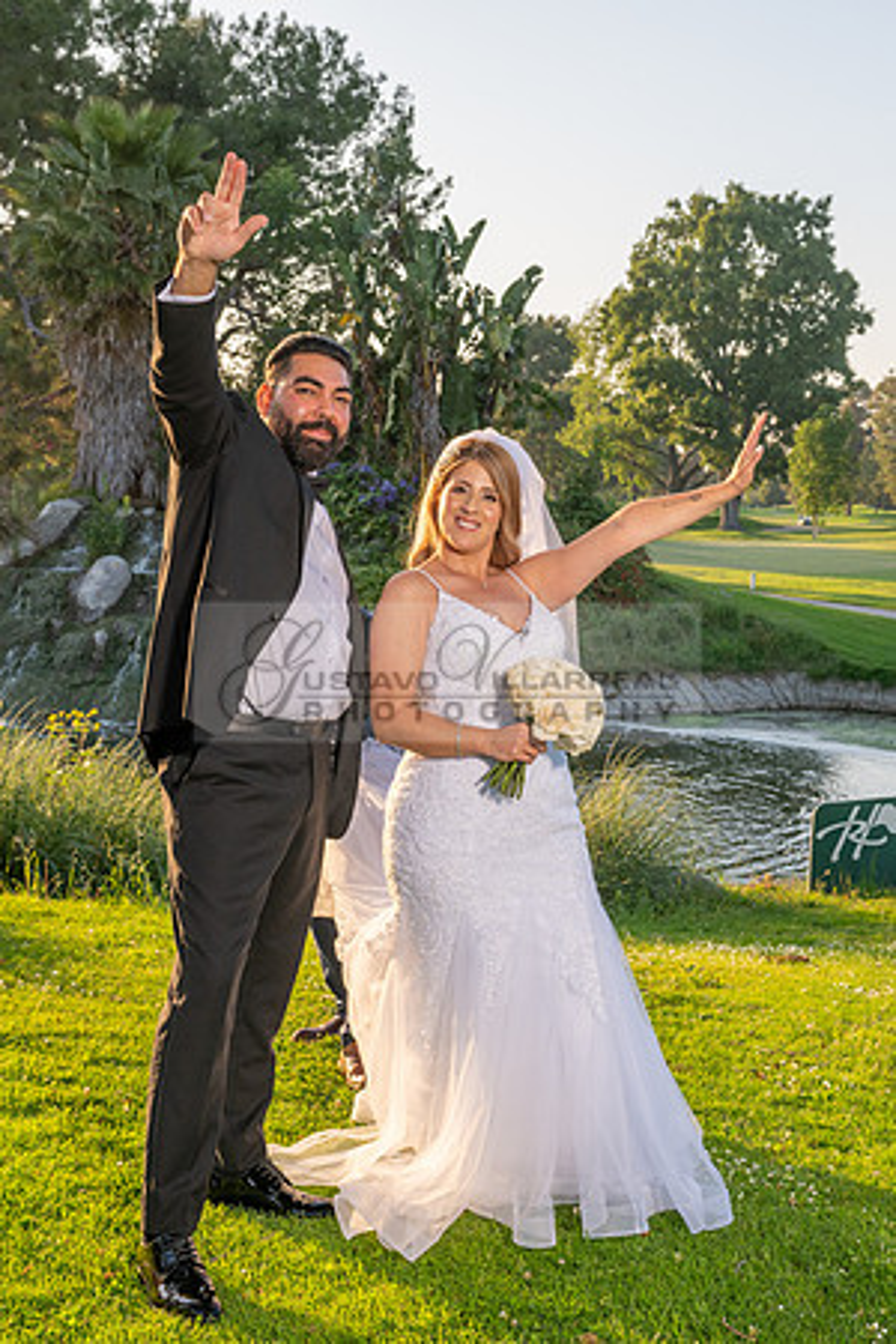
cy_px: 672
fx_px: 1736
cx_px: 513
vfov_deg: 42.3
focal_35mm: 47
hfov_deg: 28.9
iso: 200
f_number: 6.3
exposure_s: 1/250
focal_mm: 31
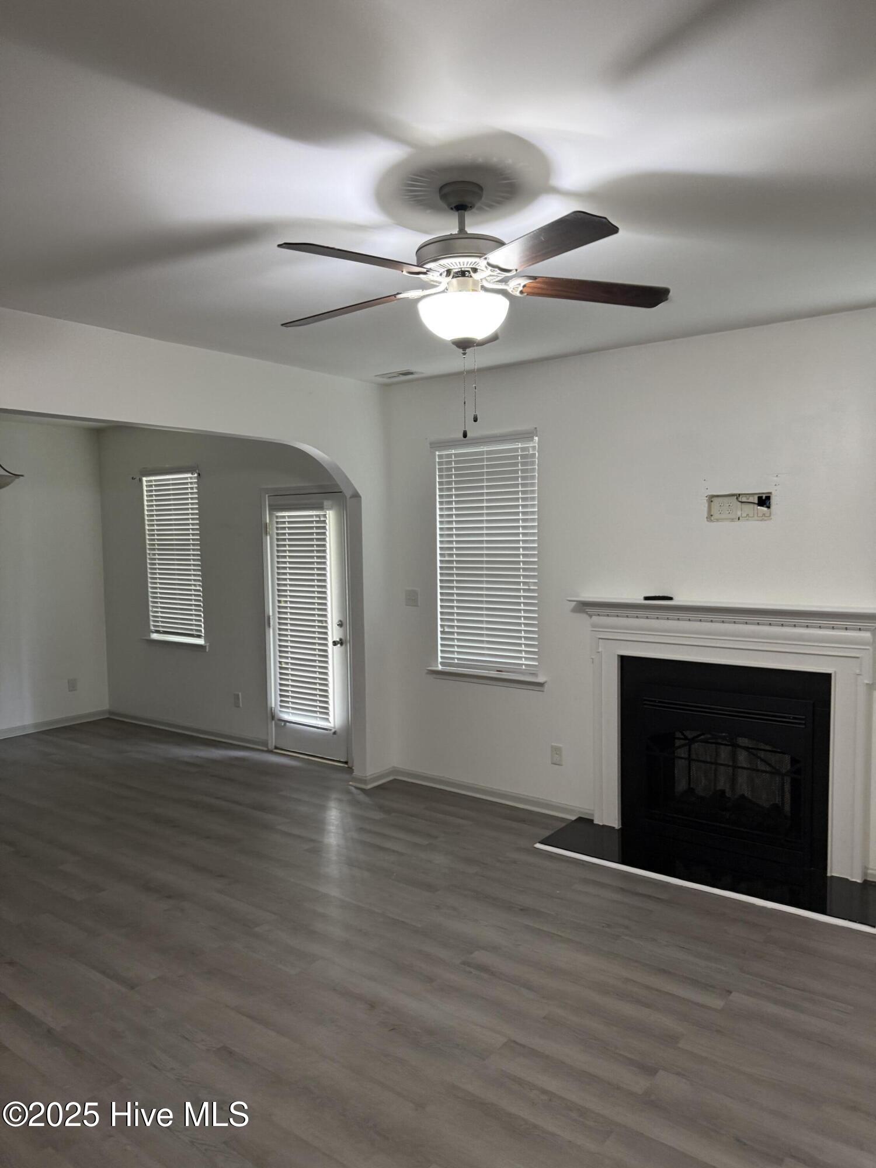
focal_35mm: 24
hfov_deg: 56.8
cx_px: 438
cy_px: 584
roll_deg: -0.1
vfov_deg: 71.6
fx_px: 810
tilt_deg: -3.6
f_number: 1.78
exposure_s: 1/60
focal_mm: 6.76
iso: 160
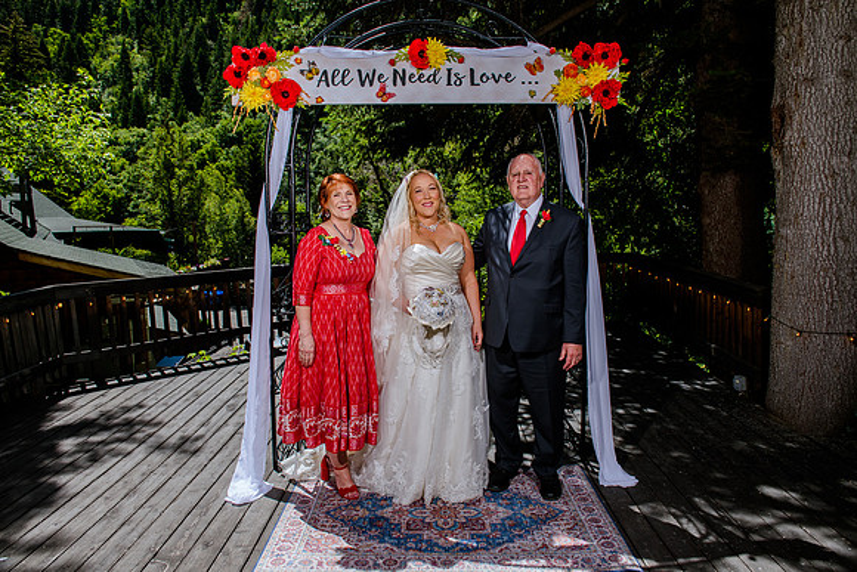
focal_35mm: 24
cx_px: 428
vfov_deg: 52.8
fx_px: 576
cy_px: 288
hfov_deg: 73.3
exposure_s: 1/400
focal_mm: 24
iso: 160
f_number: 8
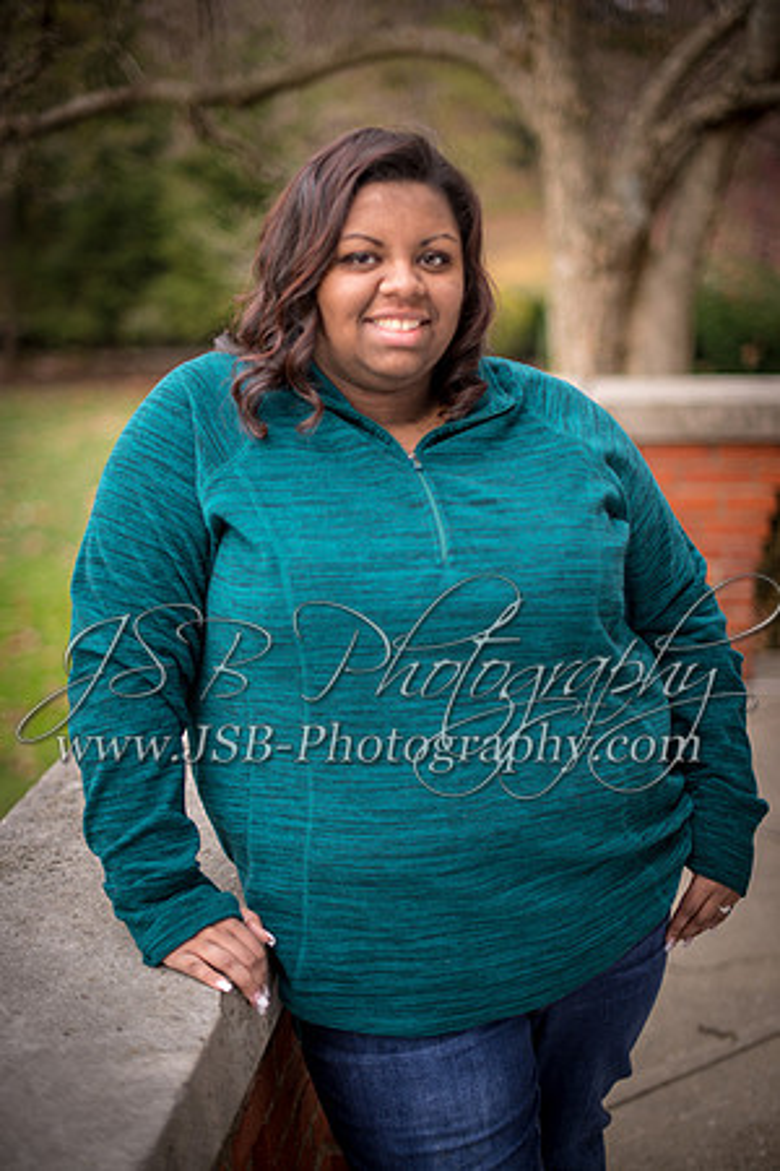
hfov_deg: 27.0
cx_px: 390
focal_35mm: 50
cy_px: 586
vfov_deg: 39.6
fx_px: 1625
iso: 200
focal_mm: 50
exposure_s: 1/100
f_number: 1.4
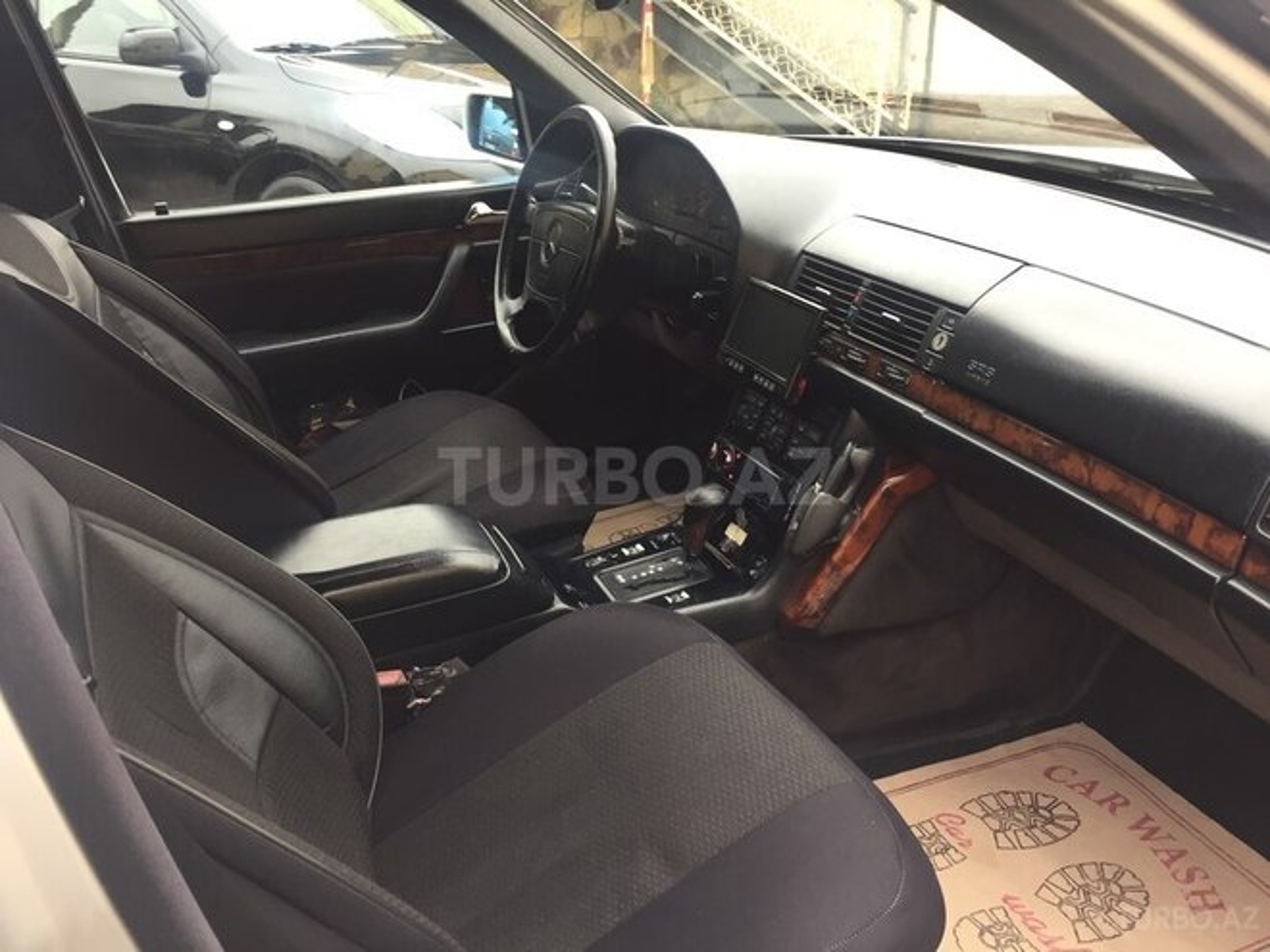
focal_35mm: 29
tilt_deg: -25.2
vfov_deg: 48.2
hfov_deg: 61.7
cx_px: 635
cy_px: 476
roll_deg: +2.7
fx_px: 1064
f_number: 2.2
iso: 32
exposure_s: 1/33
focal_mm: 4.15
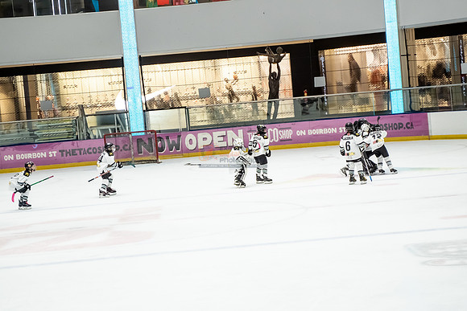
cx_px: 234
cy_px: 156
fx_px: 1453
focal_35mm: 112
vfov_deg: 12.2
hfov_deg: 18.3
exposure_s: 1/1000
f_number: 2.8
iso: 2500
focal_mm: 75
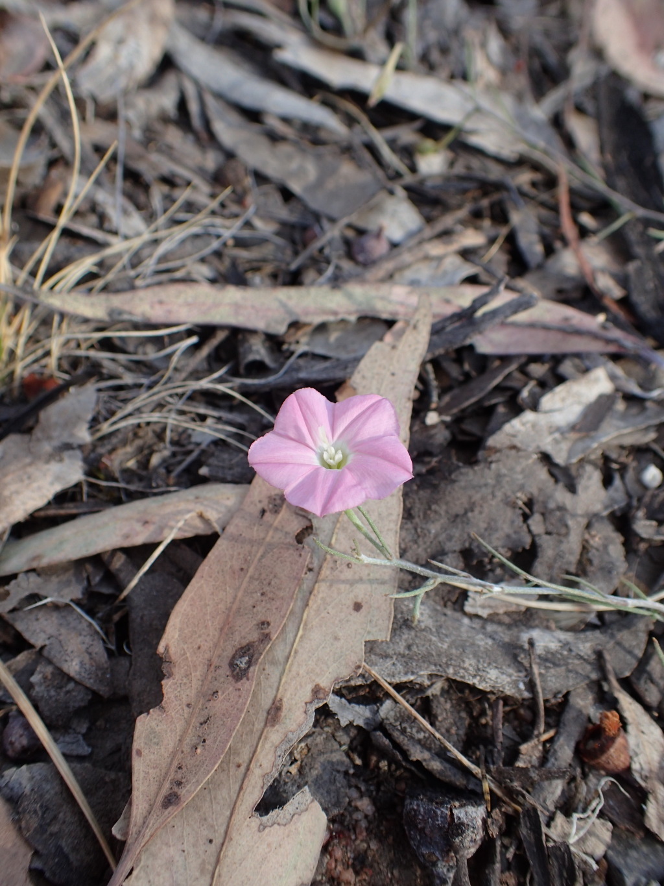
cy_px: 443
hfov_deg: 46.8
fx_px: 767
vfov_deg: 60.0
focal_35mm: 30
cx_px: 332
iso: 100
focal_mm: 5.5
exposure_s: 1/250
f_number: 3.2
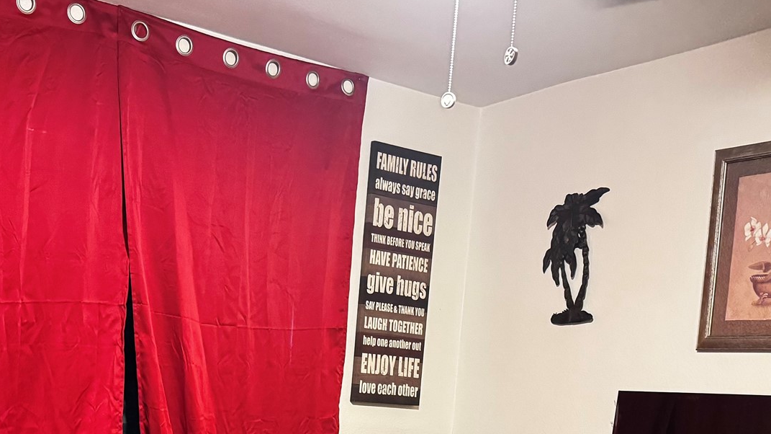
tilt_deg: -6.1
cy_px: 480
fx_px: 1022
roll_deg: -5.1
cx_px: 309
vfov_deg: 22.6
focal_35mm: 50
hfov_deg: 41.1
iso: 1600
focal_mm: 6.76
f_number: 1.78
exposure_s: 1/24
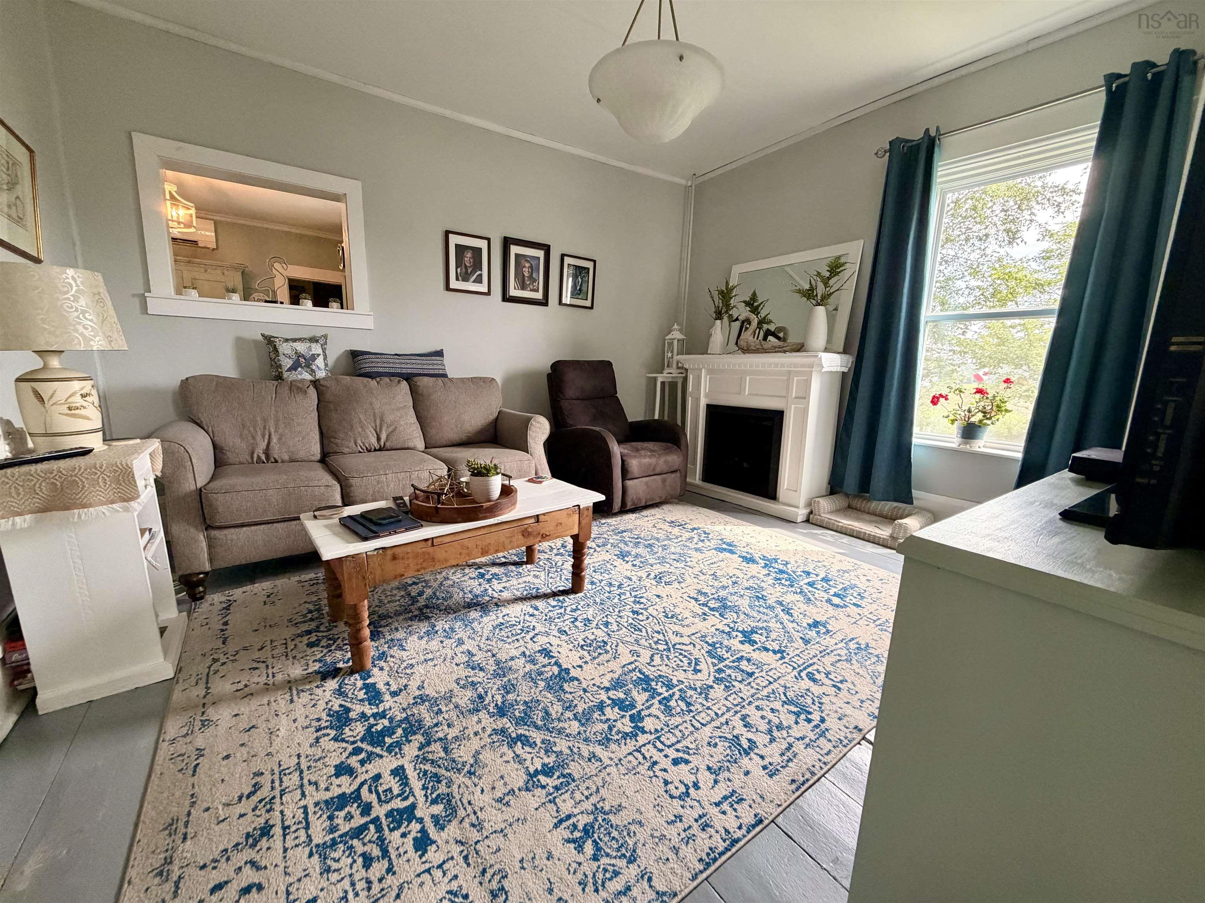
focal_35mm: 14
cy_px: 452
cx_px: 602
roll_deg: -1.0
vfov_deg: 85.7
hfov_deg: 102.1
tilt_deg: -10.3
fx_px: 487
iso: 250
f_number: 2.2
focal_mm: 2.22
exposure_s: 1/121
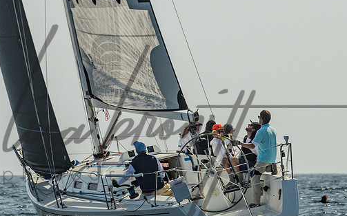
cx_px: 181
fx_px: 5445
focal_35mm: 576
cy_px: 85
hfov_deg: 3.6
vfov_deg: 2.3
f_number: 6.3
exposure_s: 1/1600
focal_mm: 200
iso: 320
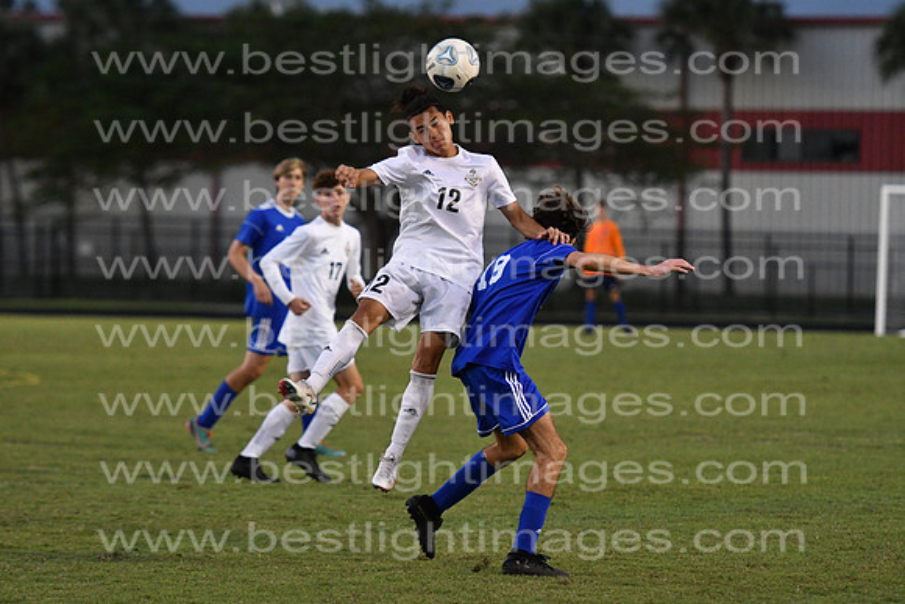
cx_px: 452
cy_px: 302
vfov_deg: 5.9
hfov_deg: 8.9
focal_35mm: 232
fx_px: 5846
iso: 3200
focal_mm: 155
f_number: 3.2
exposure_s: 1/800
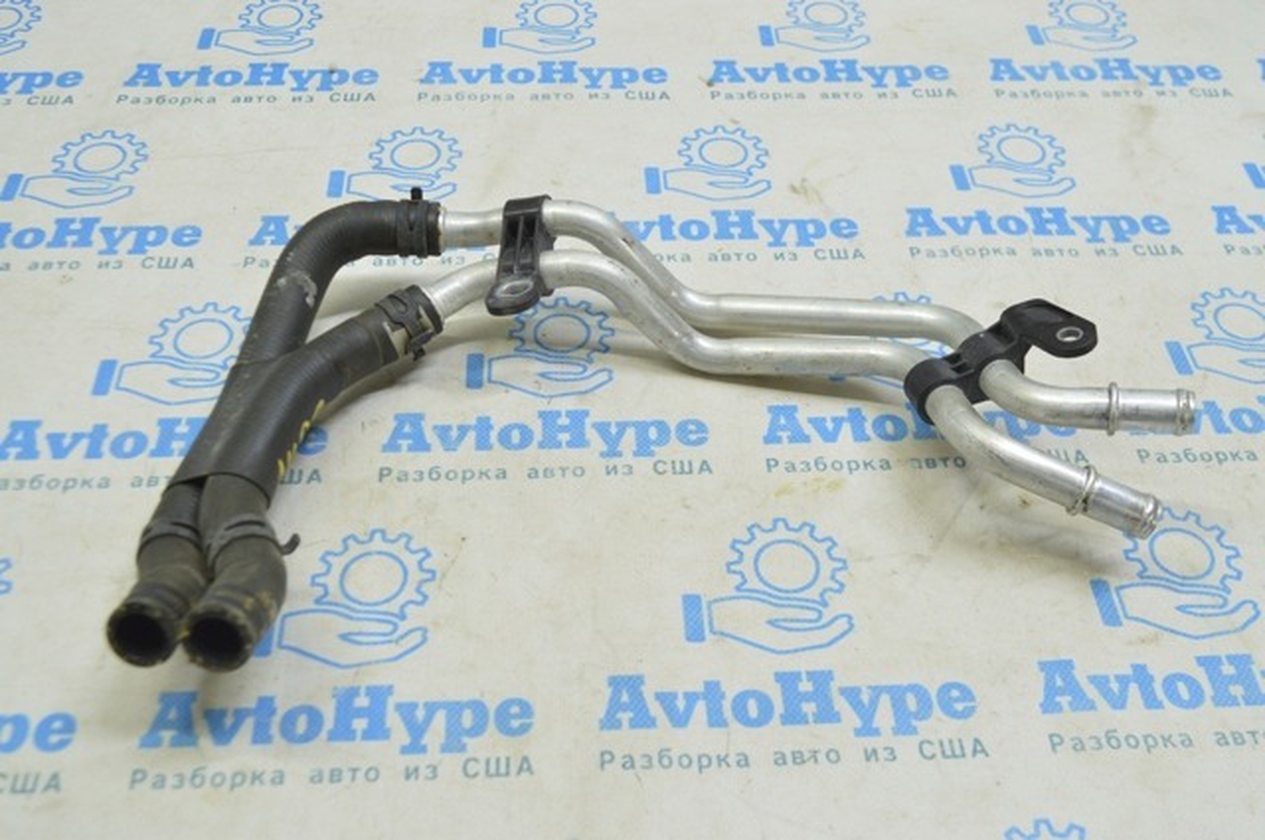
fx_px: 1316
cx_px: 632
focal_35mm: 38
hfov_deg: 51.3
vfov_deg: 35.4
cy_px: 420
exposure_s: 1/20
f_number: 5.6
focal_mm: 25
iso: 400
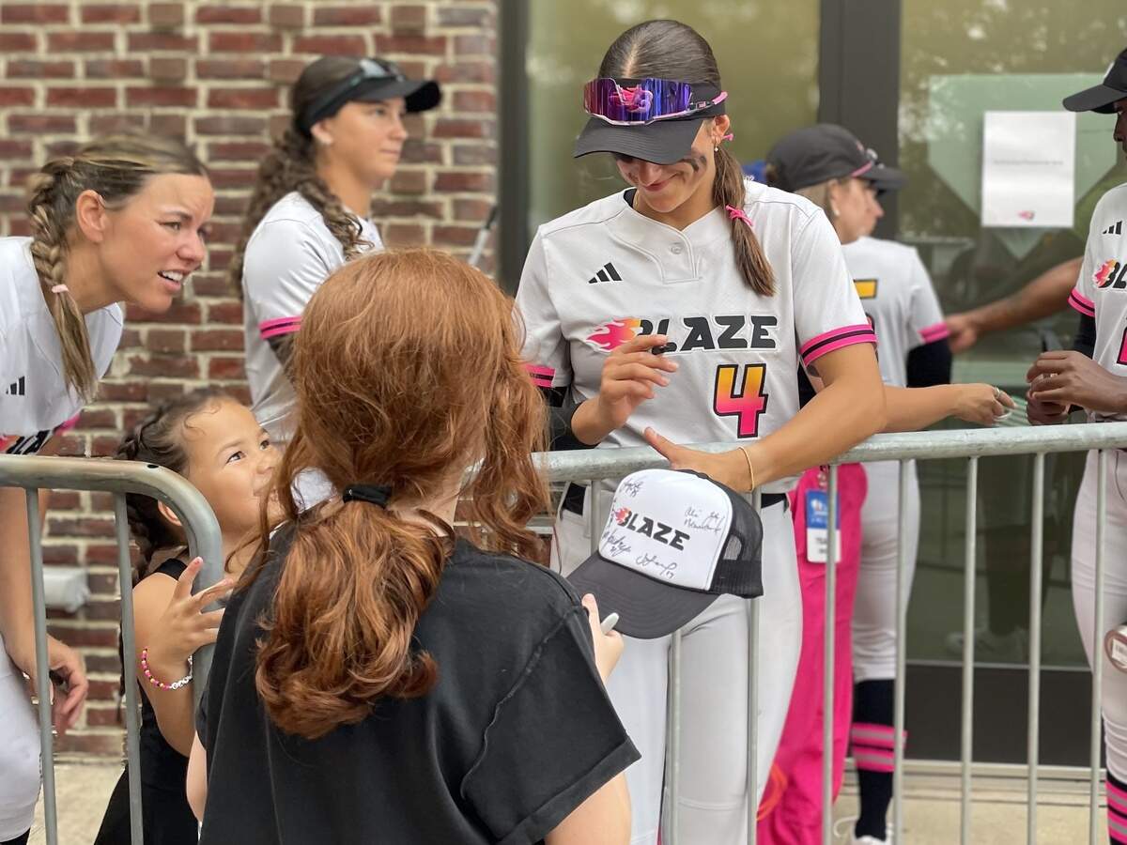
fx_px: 846
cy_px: 422
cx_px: 564
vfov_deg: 53.1
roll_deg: -0.9
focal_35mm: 26
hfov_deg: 67.3
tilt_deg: -2.8
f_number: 1.6
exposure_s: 1/121
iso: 64
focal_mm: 4.2
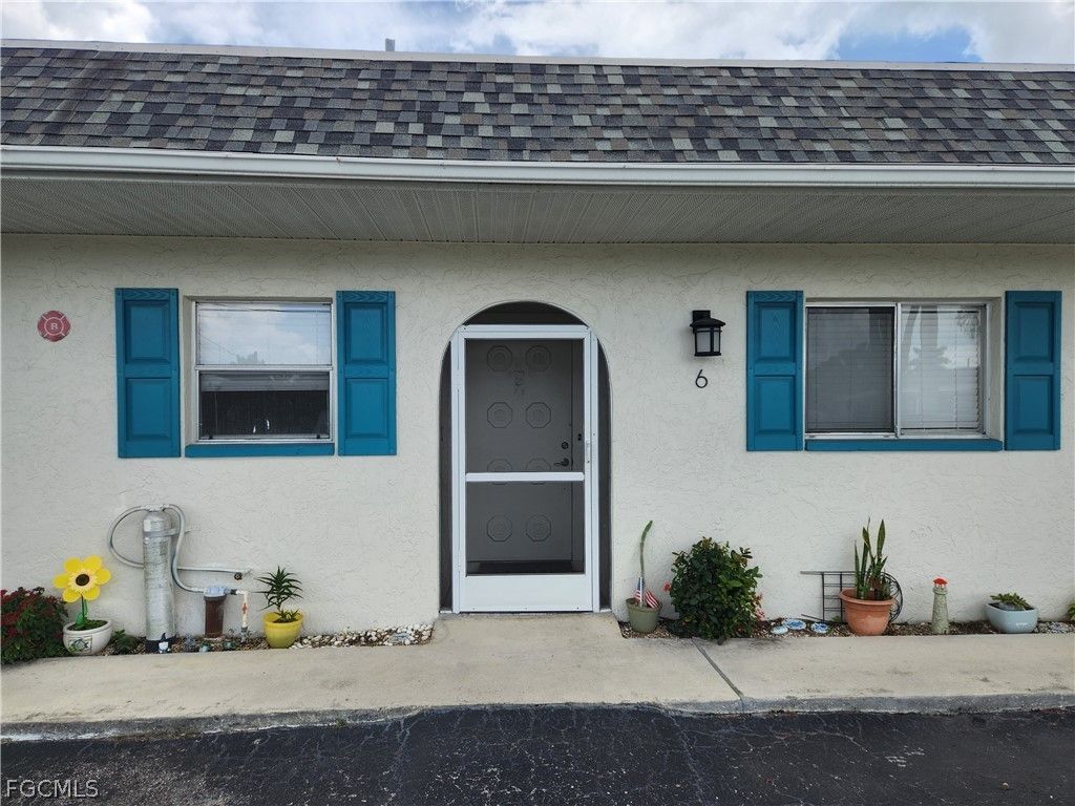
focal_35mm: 23
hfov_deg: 73.9
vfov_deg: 58.9
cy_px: 403
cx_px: 538
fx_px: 714
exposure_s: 1/843
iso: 20
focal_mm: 5.4
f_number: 1.8
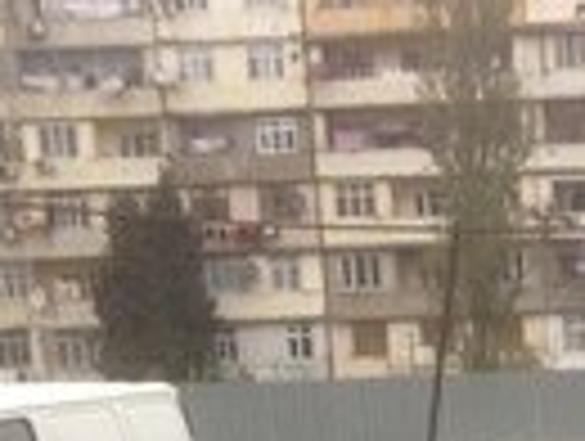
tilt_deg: -14.5
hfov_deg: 11.4
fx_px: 2827
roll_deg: -0.3
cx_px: 828
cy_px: 1069
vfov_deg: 8.2
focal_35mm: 167
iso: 50
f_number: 2.4
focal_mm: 4.12
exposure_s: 1/160
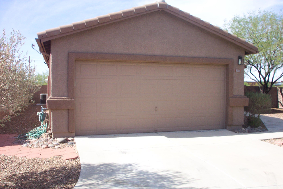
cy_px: 94
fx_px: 275
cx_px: 142
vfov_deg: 37.9
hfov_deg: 54.4
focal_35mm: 35
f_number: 9.5
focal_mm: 7.5
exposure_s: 1/90
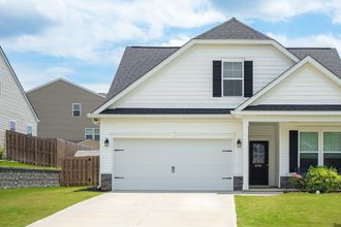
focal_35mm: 47
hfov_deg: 41.3
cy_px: 82
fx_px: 445
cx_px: 232
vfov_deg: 28.5
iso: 100
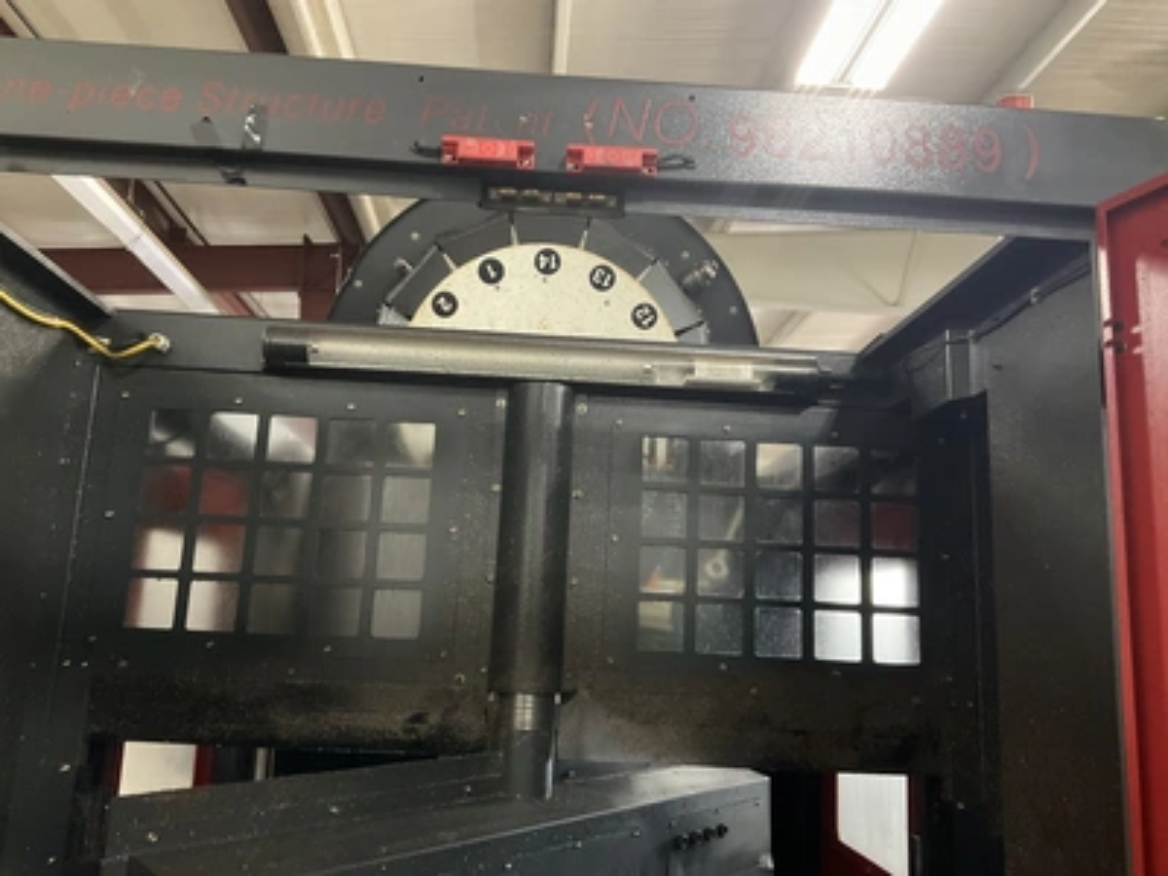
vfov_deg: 48.2
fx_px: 979
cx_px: 584
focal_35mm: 29
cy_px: 438
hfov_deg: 61.7
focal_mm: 3
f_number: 1.8
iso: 320
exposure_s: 1/30
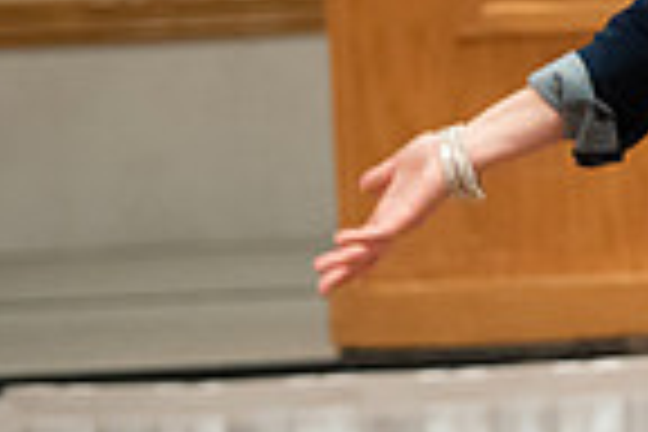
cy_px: -47
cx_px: 1215
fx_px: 8837
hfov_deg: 4.2
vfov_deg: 2.8
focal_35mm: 491
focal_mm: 122
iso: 2500
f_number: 3.2
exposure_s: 1/200
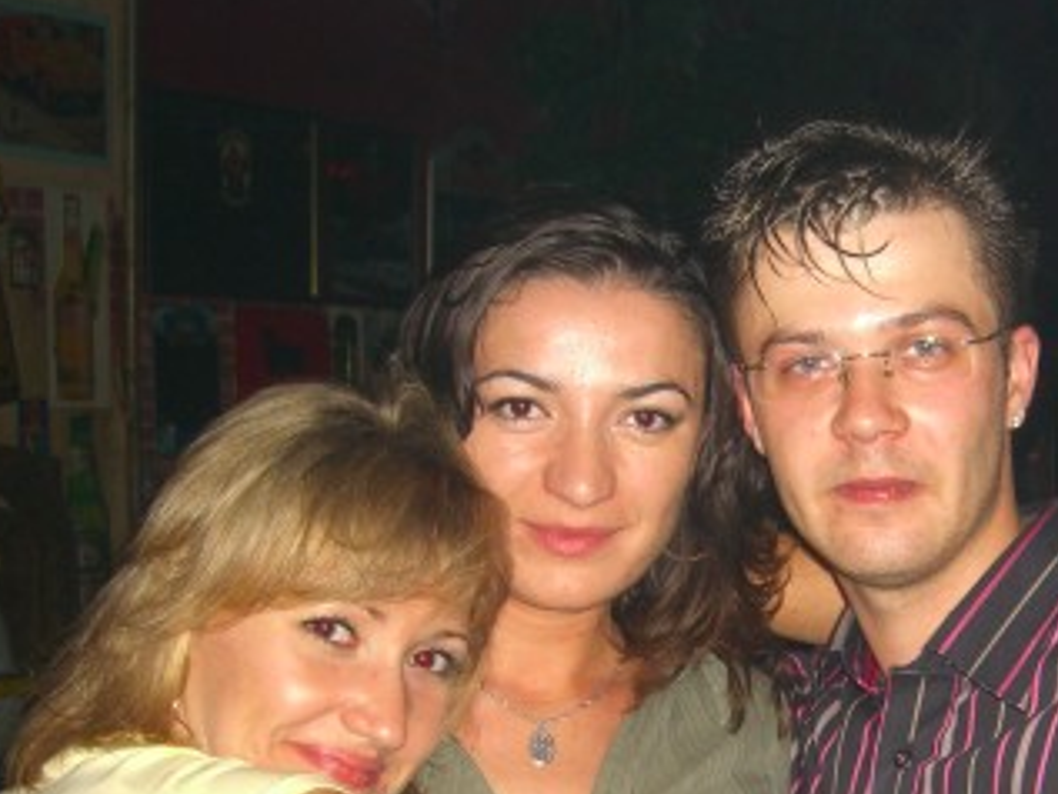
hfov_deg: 26.5
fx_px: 2201
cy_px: 724
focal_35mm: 72
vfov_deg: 20.0
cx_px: 844
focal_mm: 7.9
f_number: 2.8
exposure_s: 1/60
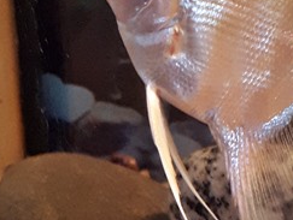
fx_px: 602
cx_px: 309
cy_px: 11
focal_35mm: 71
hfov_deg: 25.7
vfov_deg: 20.3
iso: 250
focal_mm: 3.6
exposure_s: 1/17
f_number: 1.9
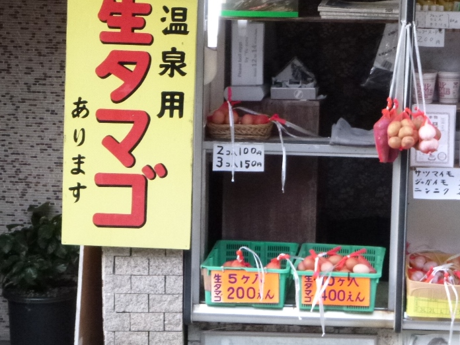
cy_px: 154
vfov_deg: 11.9
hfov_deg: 15.7
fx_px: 1661
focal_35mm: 125
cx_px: 291
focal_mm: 15.3
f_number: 5.7
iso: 800
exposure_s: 1/60
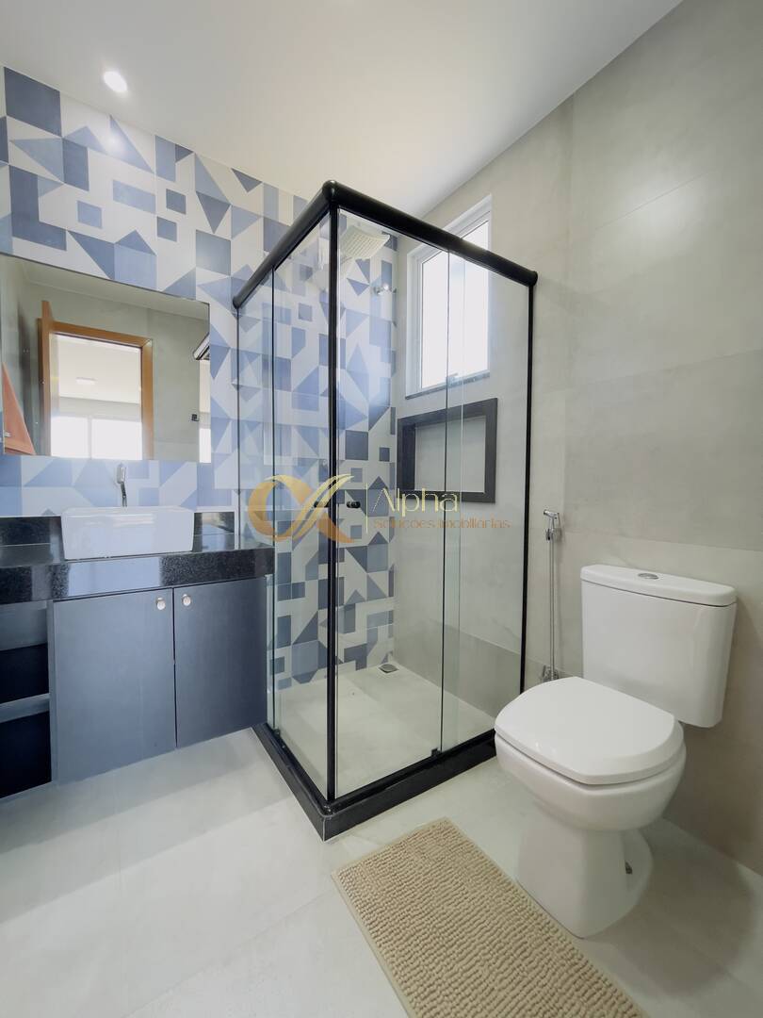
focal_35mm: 13
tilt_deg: -3.0
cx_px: 382
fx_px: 382
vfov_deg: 106.2
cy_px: 509
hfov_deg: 89.9
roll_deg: -0.6
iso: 50
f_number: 2.4
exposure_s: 1/30
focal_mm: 1.54
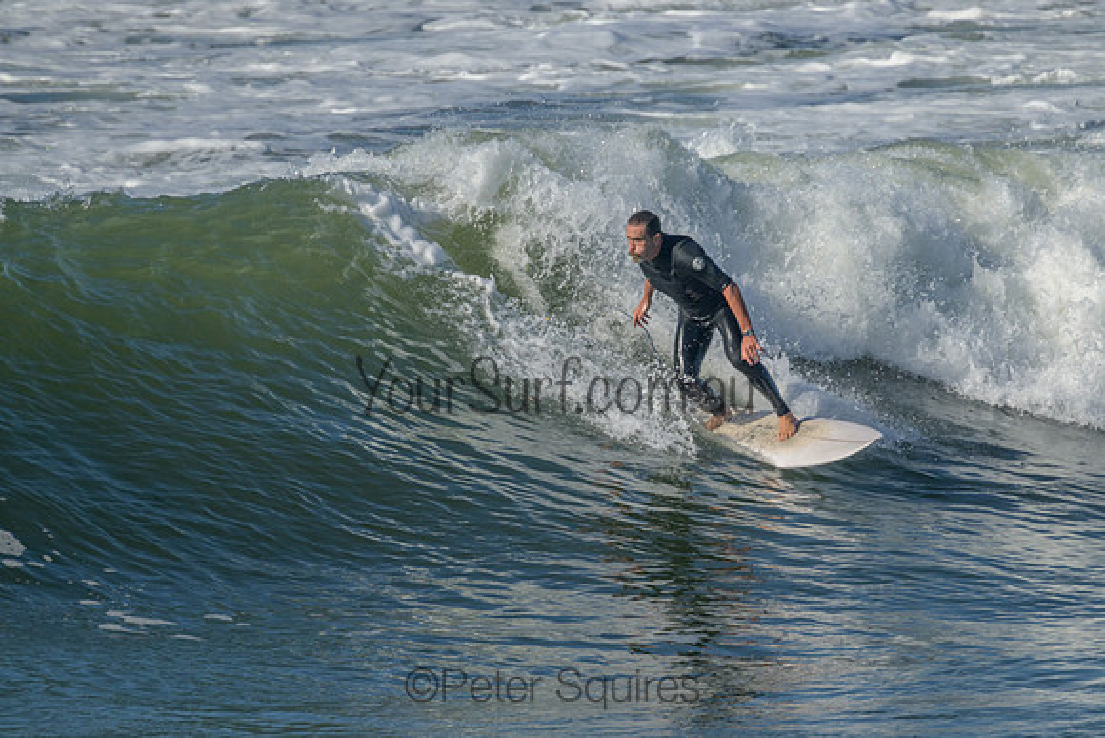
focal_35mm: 936
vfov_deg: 1.5
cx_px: 647
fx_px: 28748
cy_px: 365
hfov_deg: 2.2
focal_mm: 800
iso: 560
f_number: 11
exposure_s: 1/2000
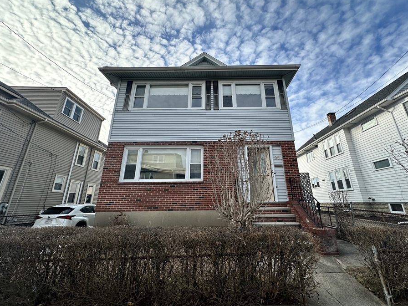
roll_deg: +0.1
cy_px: 134
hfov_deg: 94.4
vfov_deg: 77.8
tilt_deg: +20.1
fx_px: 189
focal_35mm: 16
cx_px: 214
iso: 50
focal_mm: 2.22
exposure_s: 1/716
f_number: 2.2
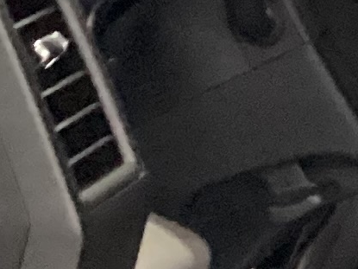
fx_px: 2523
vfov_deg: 6.1
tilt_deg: -13.5
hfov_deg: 7.5
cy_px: 125
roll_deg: -0.8
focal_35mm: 244
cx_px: 910
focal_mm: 3.3
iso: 640
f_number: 2.4
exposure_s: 1/24
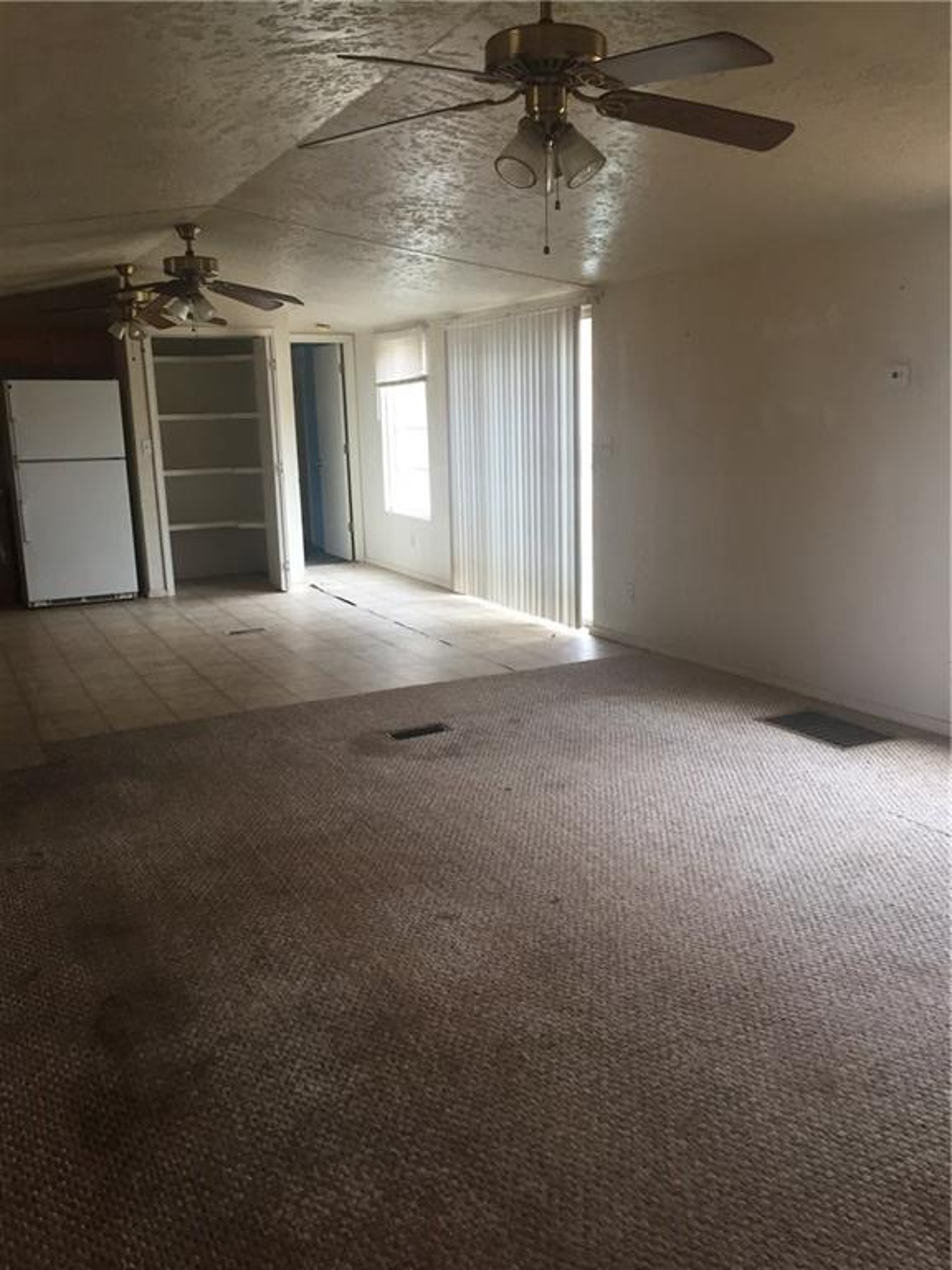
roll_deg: +1.6
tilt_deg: -11.4
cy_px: 635
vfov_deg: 61.7
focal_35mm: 29
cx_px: 476
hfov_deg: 48.2
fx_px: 1063
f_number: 2.2
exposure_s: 1/30
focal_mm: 4.15
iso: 32
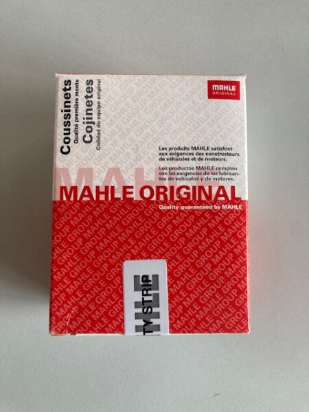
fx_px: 333
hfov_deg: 49.7
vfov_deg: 63.4
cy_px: 206
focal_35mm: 28
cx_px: 154
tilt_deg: -84.3
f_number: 1.8
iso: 32
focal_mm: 3.99
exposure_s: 1/100
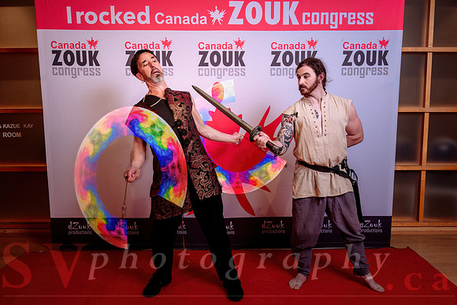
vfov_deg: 41.9
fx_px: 398
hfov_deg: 59.7
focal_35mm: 31
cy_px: 155
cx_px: 239
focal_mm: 29
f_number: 9
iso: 32
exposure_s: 1/5
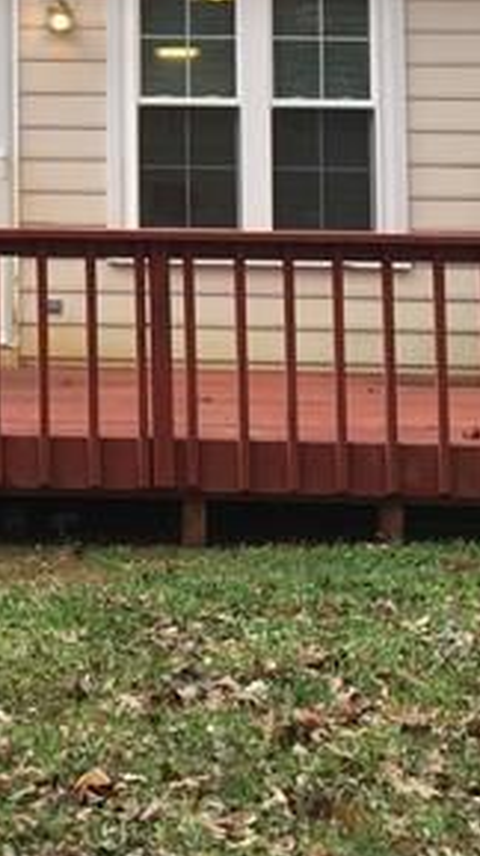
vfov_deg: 18.3
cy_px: -127
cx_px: -415
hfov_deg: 10.1
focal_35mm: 112
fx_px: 2541
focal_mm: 4.15
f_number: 2.2
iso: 25
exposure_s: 1/140
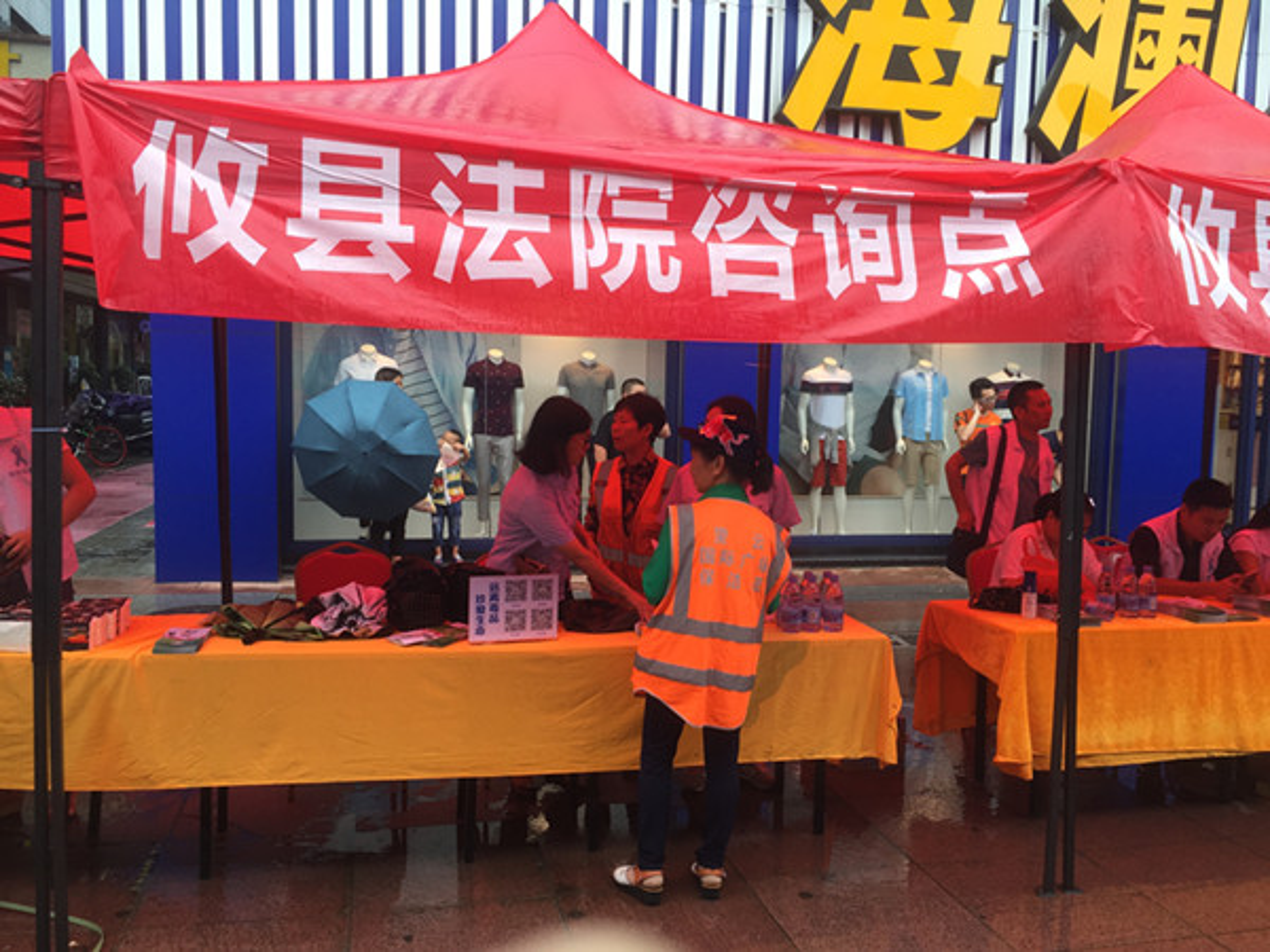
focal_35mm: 29
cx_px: 635
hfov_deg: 61.7
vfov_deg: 48.2
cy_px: 476
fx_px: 1064
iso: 32
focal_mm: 4.15
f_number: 2.2
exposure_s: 1/142
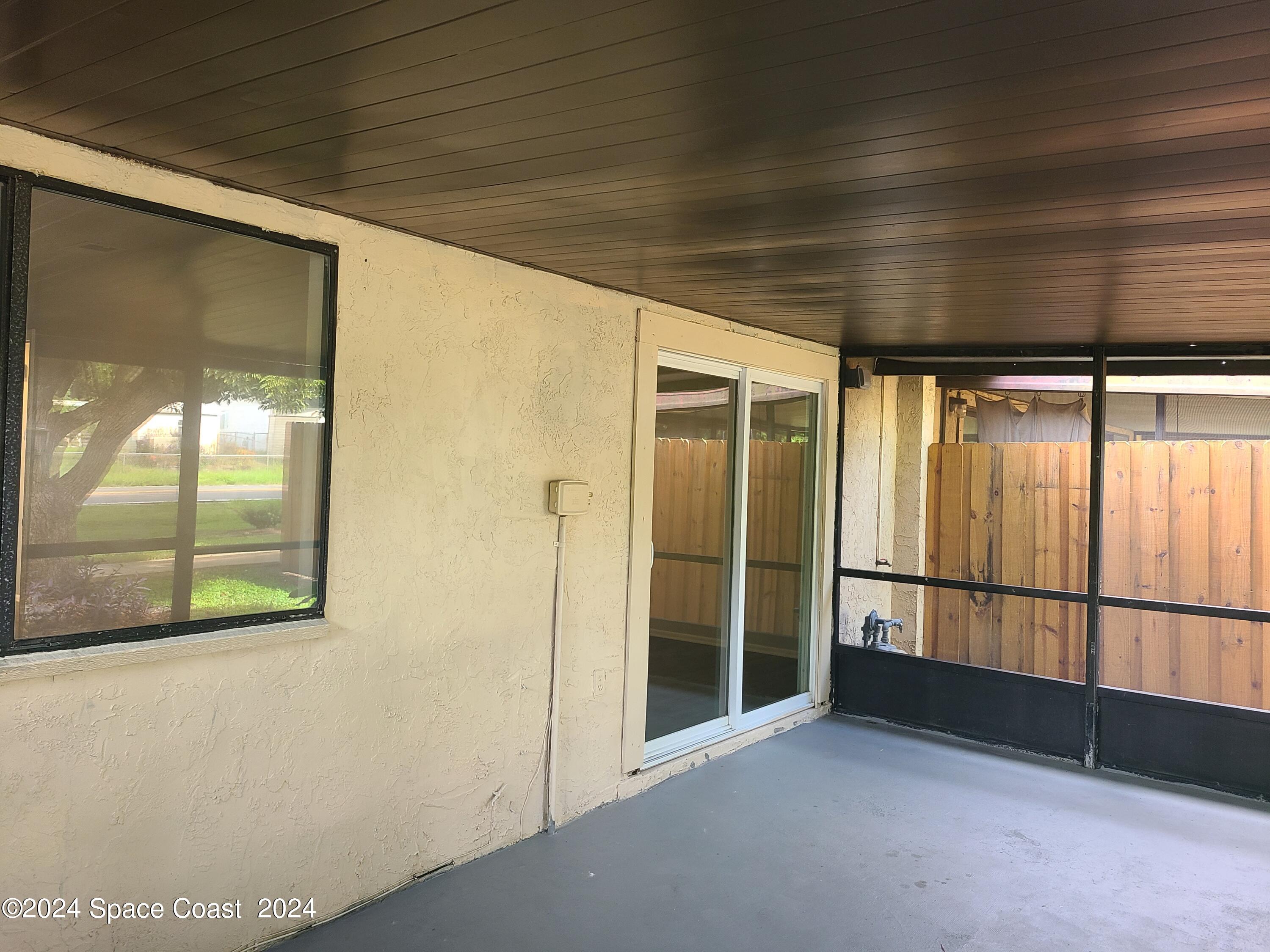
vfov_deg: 53.1
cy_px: 476
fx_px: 954
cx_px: 635
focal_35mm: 26
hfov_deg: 67.3
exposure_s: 1/60
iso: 160
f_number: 1.8
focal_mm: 5.4
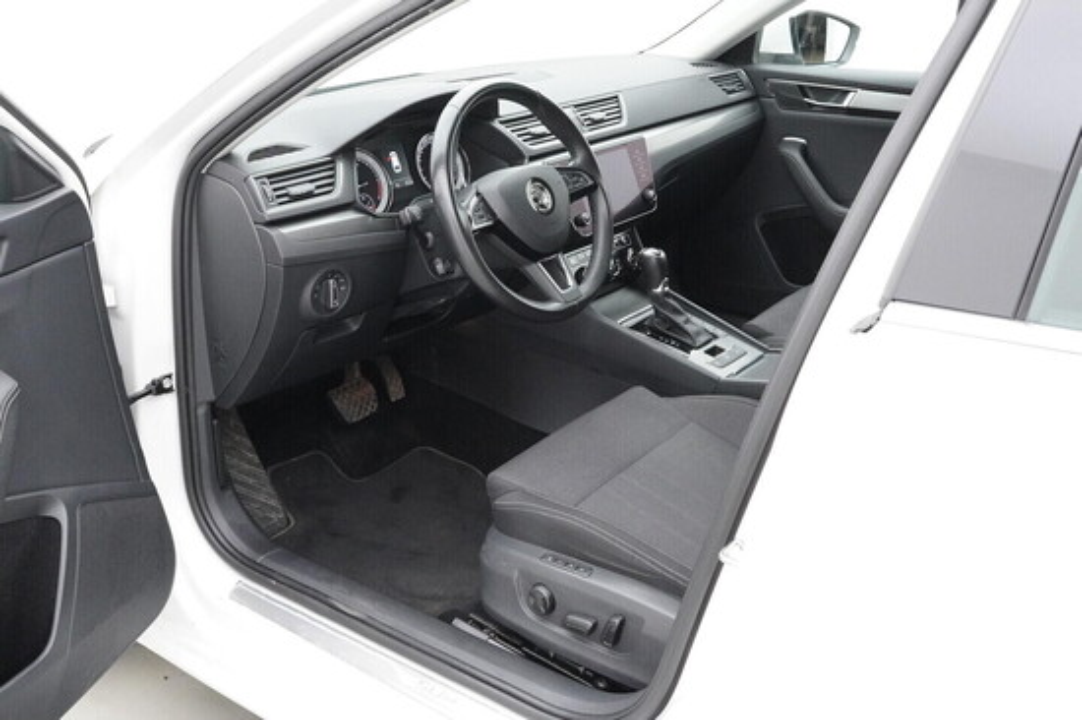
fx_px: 1081
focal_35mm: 36
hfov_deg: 53.2
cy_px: 360
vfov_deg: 36.8
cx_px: 541
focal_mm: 24
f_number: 9
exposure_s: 1/100
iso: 5000
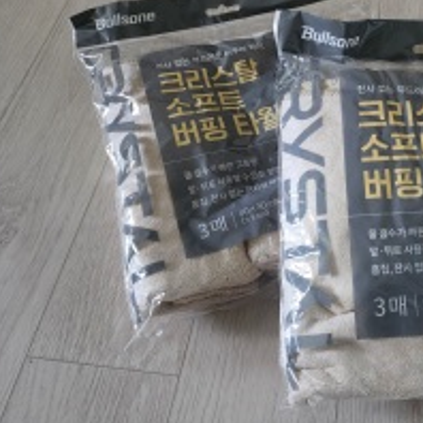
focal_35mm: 37
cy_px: 177
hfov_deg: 42.7
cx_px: 344
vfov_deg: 44.8
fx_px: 512
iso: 500
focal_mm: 6.4
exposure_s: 1/24
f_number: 1.8
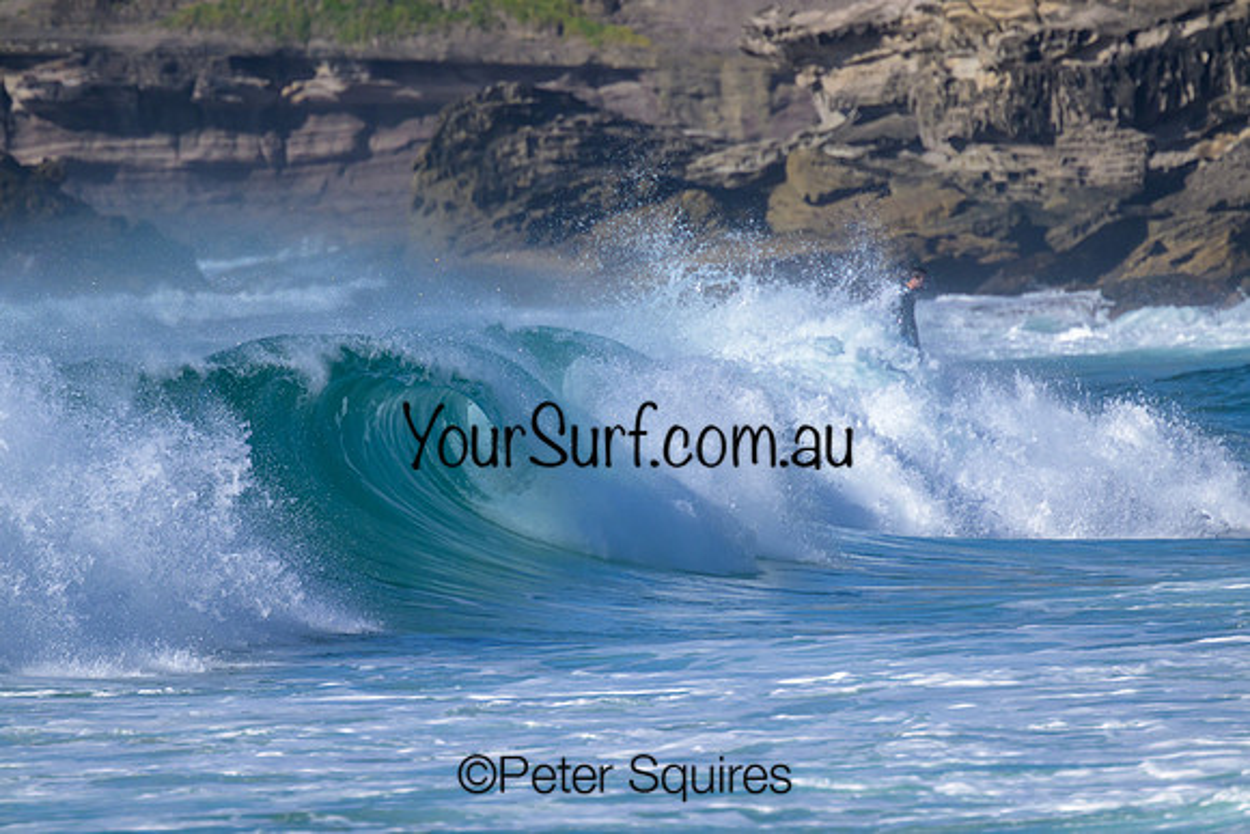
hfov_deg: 2.6
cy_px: 417
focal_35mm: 800
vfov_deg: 1.7
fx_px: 27783
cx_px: 625
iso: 800
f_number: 11
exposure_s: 1/2000
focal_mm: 800
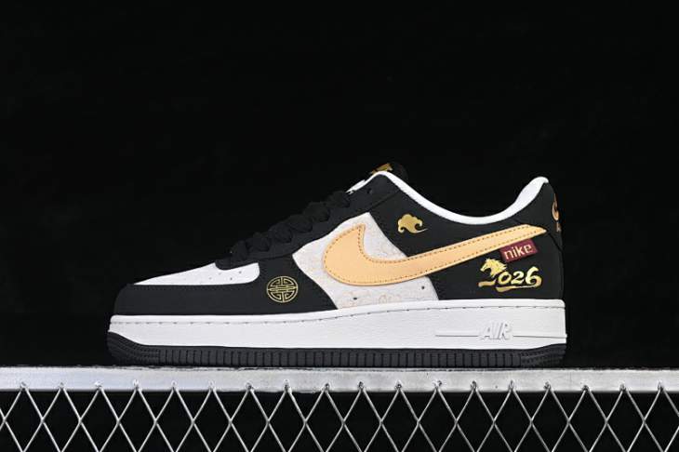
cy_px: 226
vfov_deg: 18.2
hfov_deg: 27.0
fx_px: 1414
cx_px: 340
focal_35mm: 75
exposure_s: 1/80
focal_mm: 50
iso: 160
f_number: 7.1
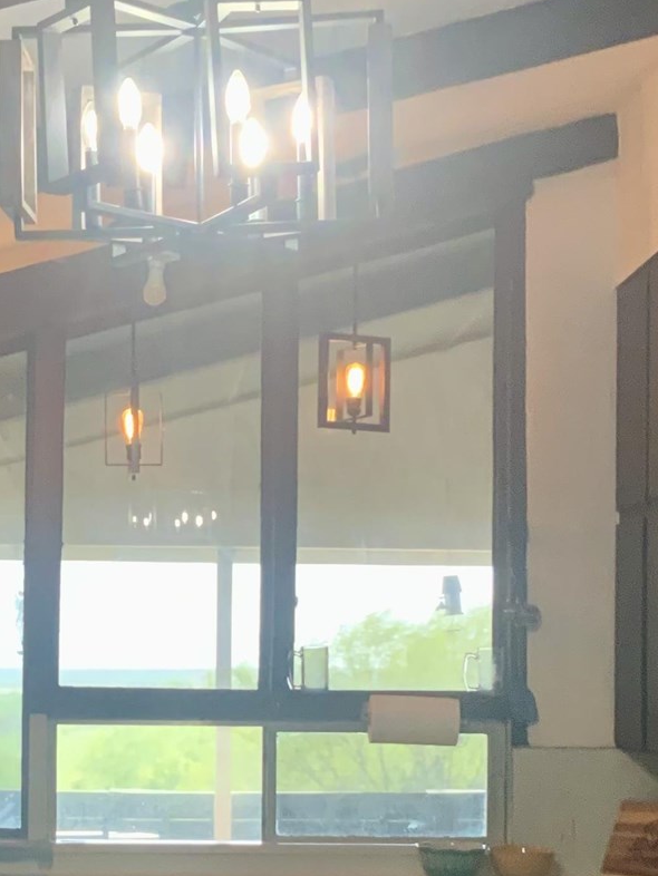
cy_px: 646
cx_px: 176
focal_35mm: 85
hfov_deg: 17.3
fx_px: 2153
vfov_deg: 22.8
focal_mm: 3
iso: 160
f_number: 1.8
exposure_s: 1/60
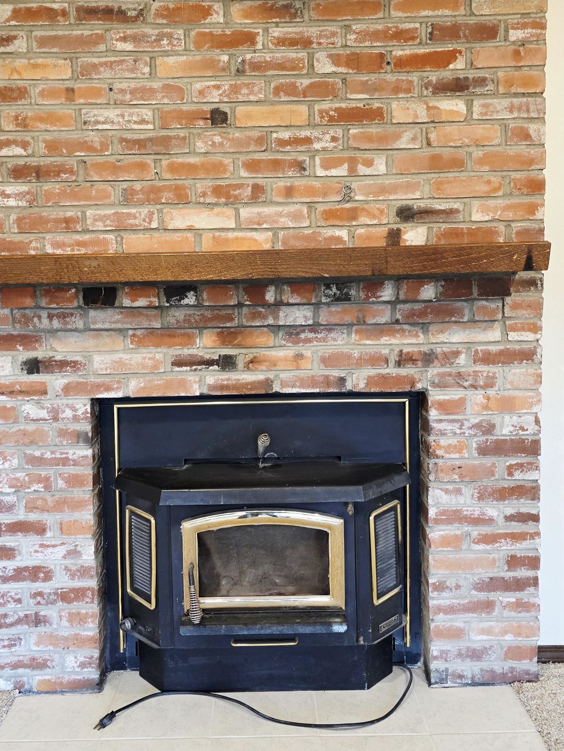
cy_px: 310
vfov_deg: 59.6
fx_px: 652
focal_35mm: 30
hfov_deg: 46.8
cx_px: 264
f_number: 1.7
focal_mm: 6.3
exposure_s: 1/120
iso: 250
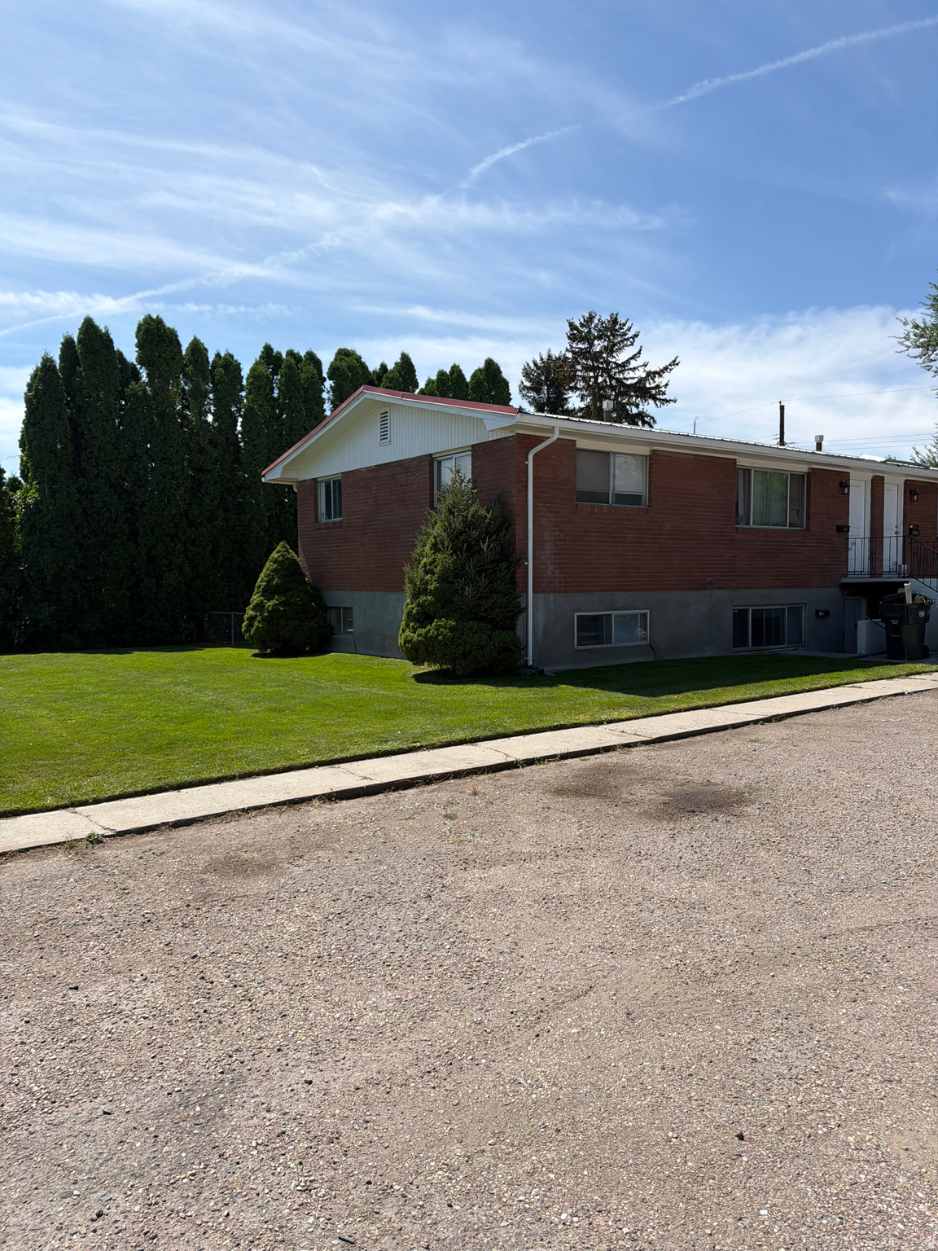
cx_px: 469
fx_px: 867
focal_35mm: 24
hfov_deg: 56.8
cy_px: 626
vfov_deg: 71.6
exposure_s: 1/6173
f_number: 1.78
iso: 80
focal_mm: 6.76
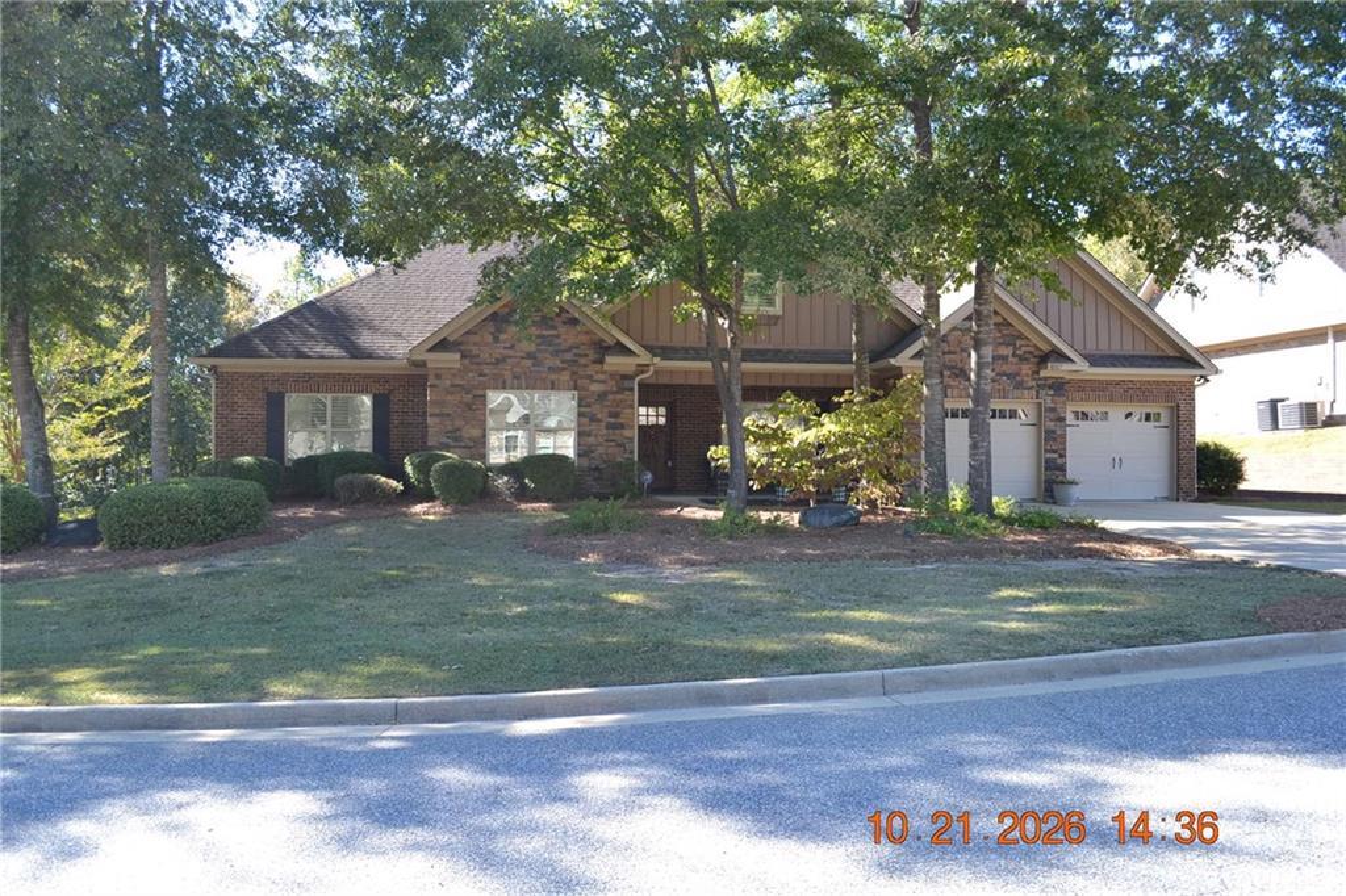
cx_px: 673
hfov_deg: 67.4
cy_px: 448
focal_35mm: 27
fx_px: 1009
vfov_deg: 47.9
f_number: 5.6
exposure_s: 1/125
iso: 200
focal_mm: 18
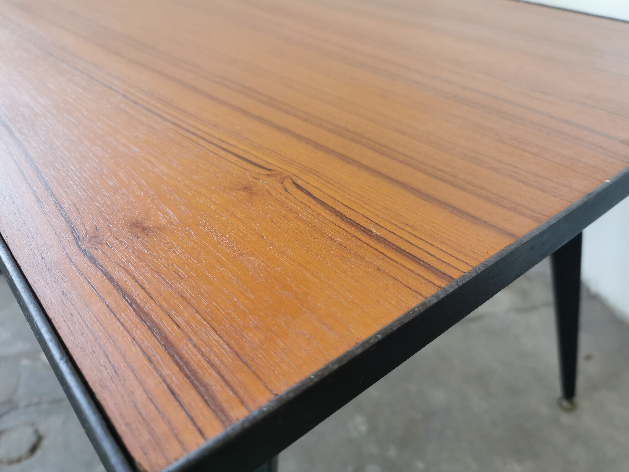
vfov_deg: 51.4
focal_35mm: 27
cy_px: 236
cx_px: 314
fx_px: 491
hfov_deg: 65.3
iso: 160
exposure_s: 1/100
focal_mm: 5.56
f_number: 1.6
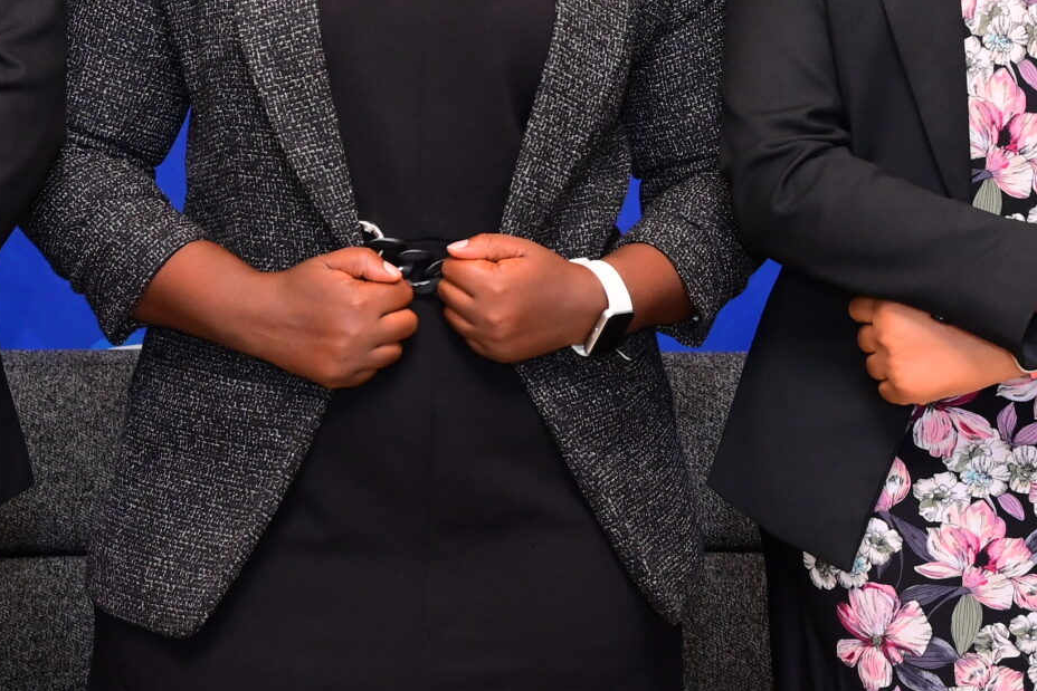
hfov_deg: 20.0
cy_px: 3
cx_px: 681
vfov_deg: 13.2
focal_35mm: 102
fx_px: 2938
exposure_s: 1/125
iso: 1600
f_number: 5
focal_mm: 37
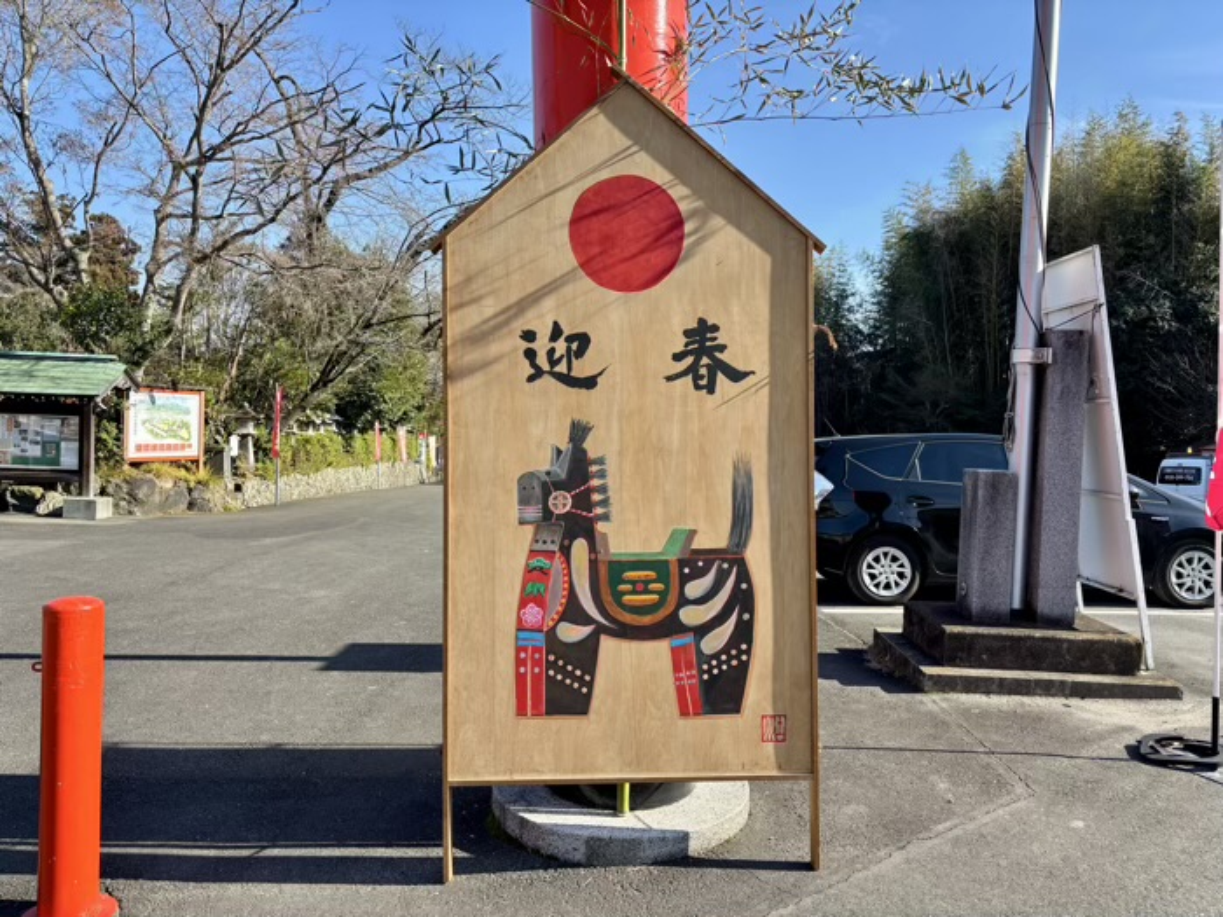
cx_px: 612
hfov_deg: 67.3
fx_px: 919
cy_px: 458
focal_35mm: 26
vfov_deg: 53.1
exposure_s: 1/1381
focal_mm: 5.96
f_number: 1.6
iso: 50
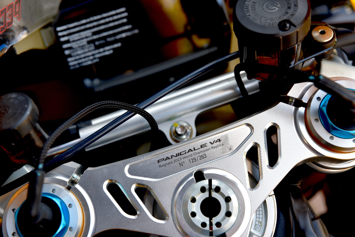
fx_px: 691
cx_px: 178
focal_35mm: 70
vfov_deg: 19.5
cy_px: 118
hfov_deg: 28.8
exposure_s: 1/100
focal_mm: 70
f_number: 5
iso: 200
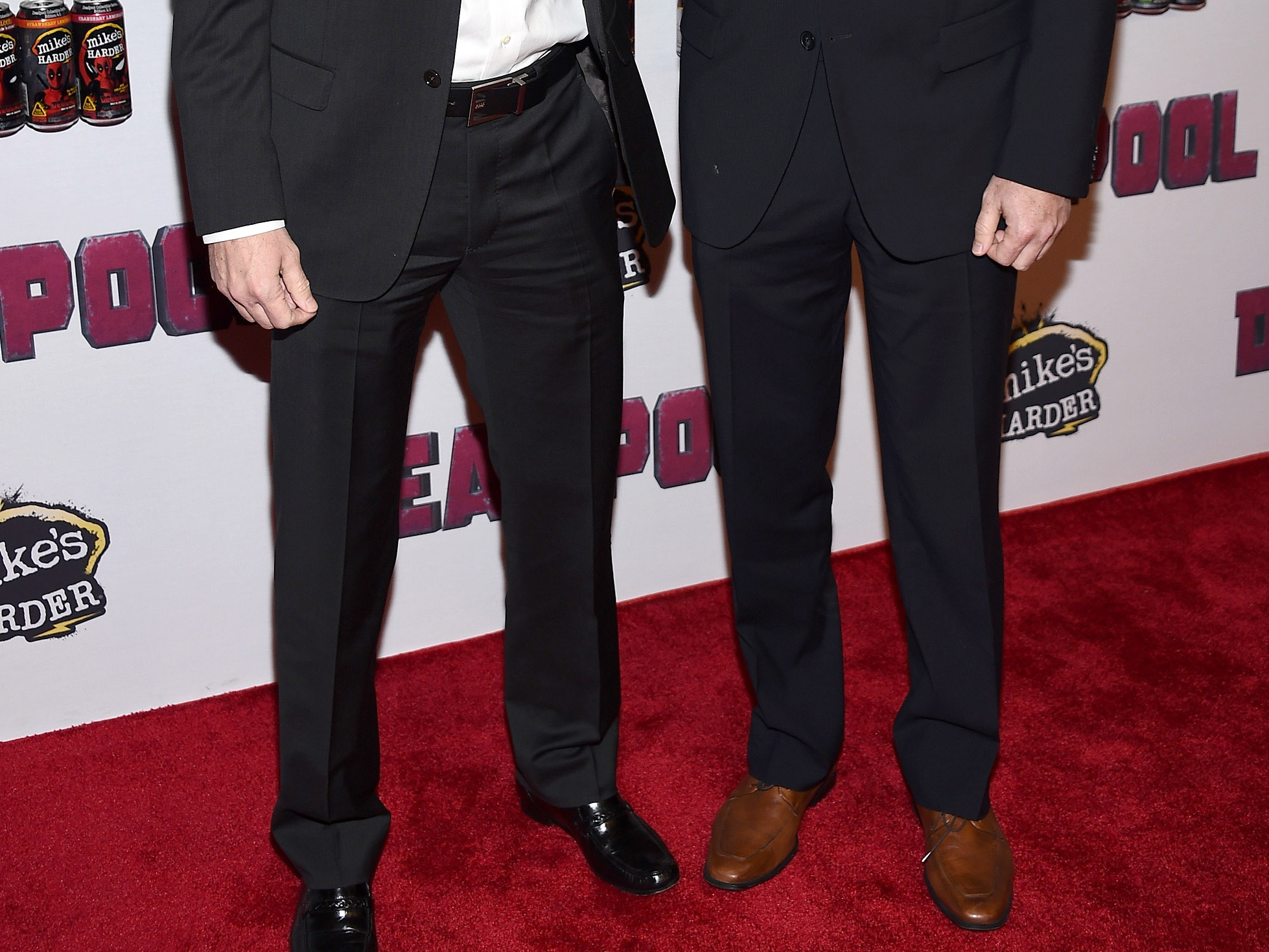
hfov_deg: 36.2
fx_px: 1943
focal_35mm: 53
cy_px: 106
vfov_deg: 26.7
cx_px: 645
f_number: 5.6
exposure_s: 1/250
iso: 500
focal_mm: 36
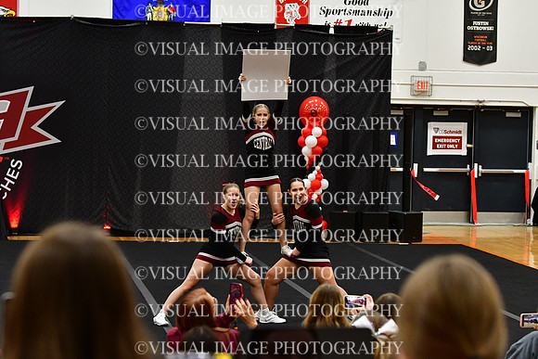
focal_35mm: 105
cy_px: 180
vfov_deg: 13.0
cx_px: 269
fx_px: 1569
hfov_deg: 19.5
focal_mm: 70
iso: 4000
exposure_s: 1/500
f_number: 4
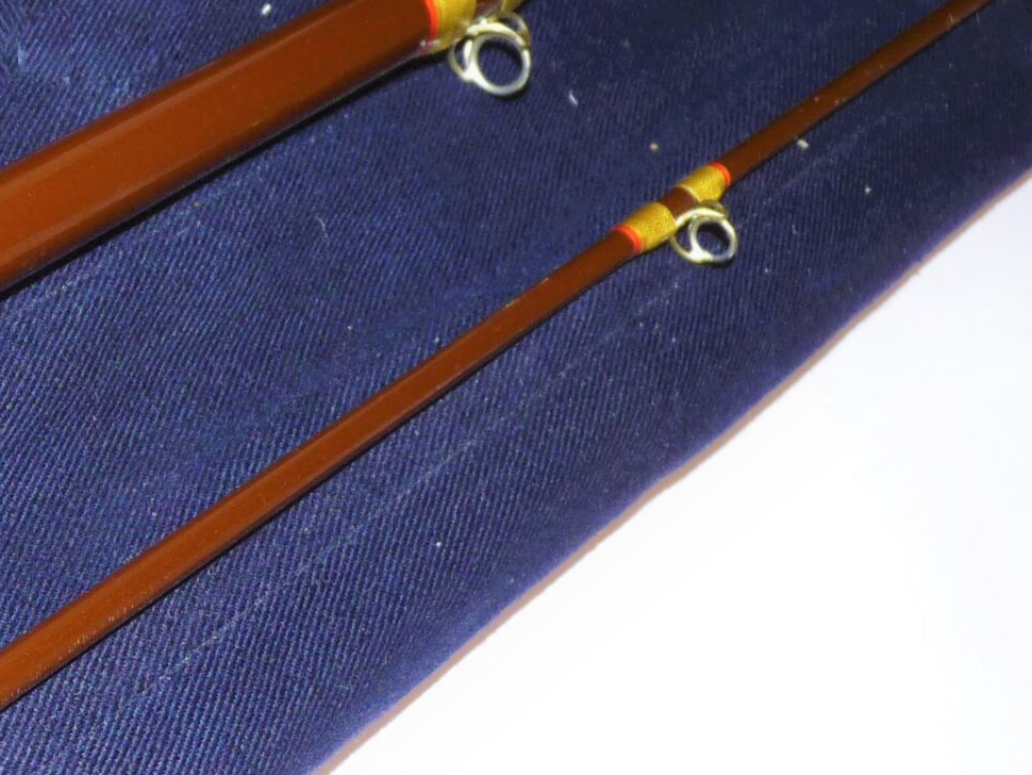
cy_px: 513
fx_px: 2833
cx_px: -313
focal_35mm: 95
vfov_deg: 15.5
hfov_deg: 19.1
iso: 100
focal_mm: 6.4
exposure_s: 1/30
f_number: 3
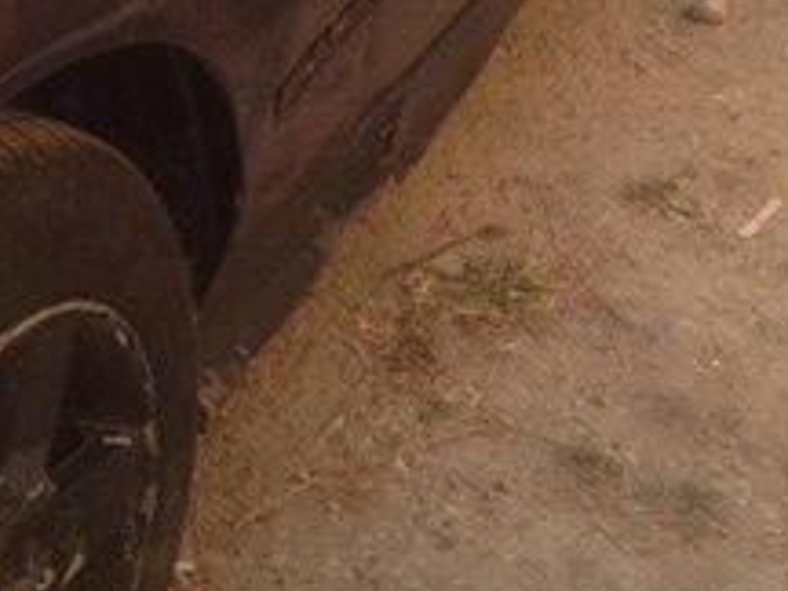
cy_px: -89
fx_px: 2436
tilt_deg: -28.4
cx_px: 263
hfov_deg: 18.3
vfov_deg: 13.5
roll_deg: -0.1
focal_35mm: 107
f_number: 2.4
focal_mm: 4.28
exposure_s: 1/120
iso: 100
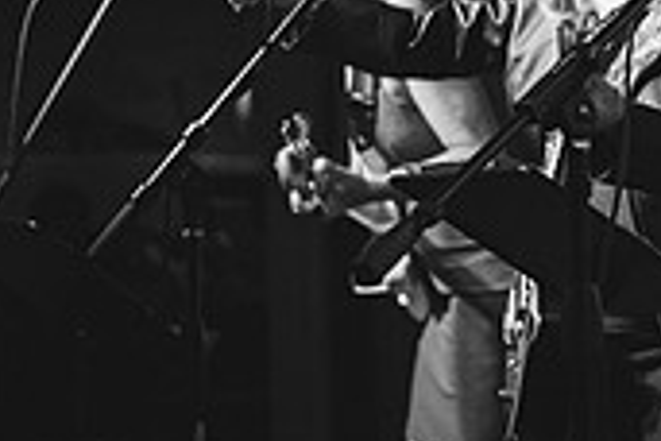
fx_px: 3121
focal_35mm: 170
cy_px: -120
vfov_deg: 8.0
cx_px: 1032
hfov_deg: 11.5
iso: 1250
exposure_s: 1/250
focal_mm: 50
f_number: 2.8
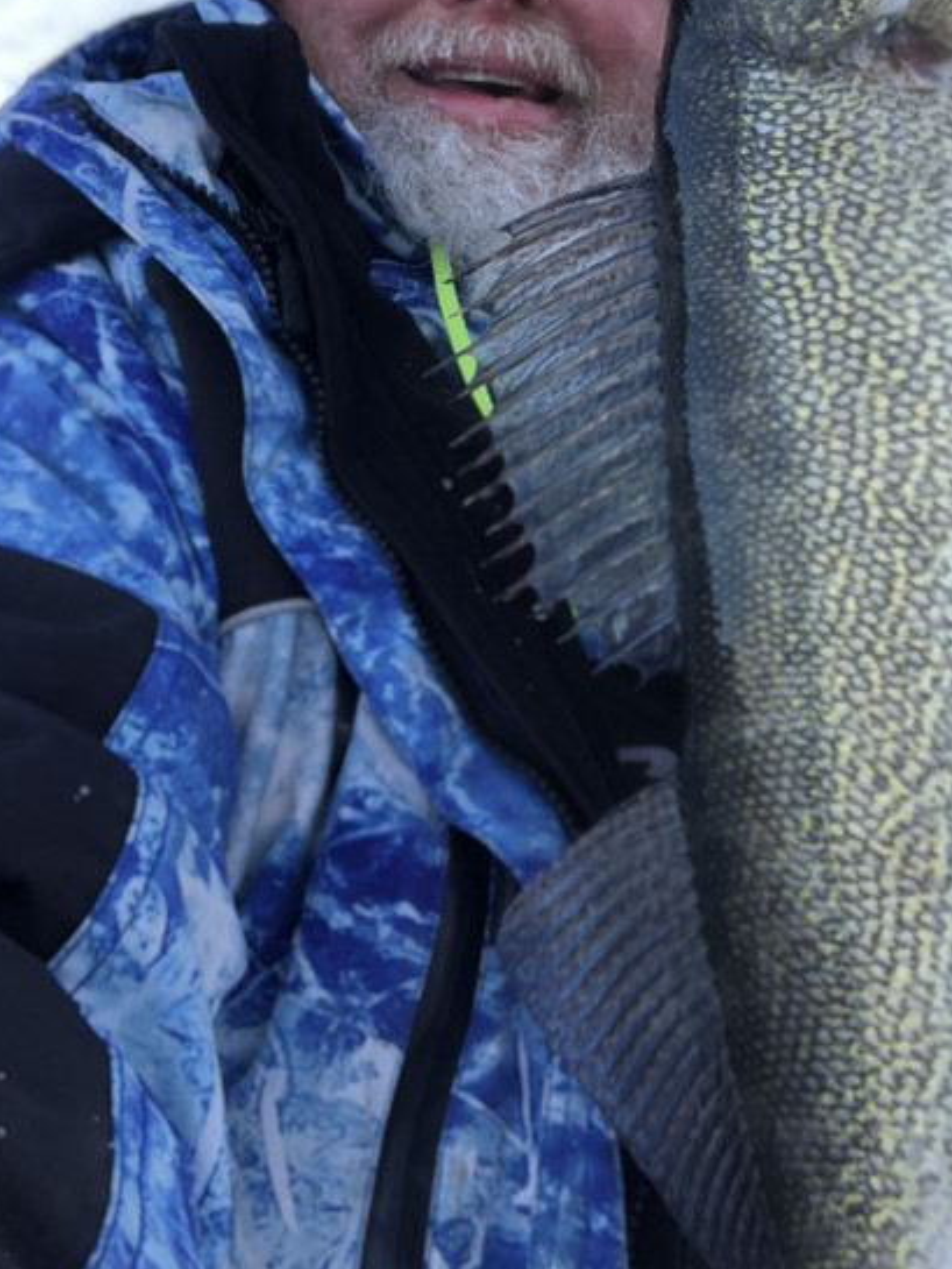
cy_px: 431
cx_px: 646
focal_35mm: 47
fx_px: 1723
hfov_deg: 30.6
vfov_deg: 40.0
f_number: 2.2
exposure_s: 1/120
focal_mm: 2.87
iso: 25
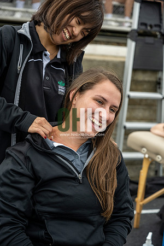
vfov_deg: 31.0
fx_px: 444
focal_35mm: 65
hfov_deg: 20.9
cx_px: 82
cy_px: 123
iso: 200
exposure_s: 1/800
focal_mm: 65
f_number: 4
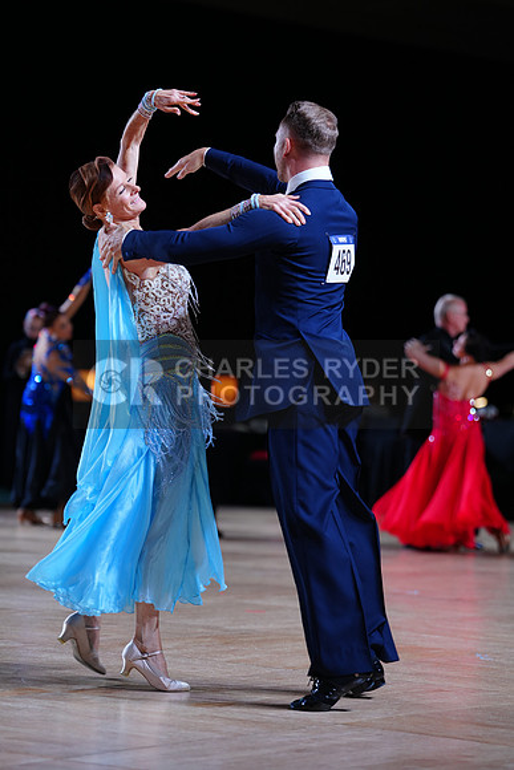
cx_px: 257
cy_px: 385
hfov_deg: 11.1
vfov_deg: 16.5
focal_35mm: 124
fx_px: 2654
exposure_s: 1/500
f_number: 2.8
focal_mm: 124
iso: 500
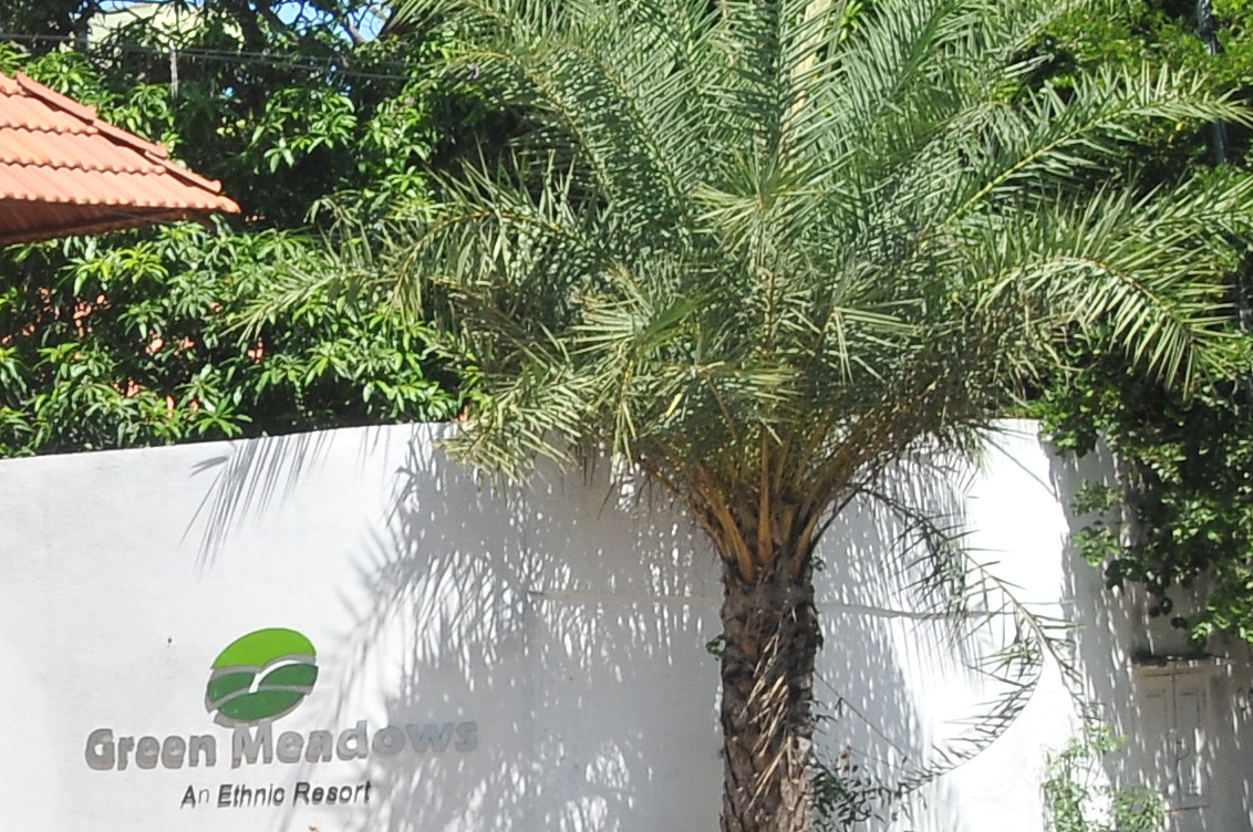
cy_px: 540
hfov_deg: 14.3
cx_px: -1058
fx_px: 4346
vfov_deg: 10.9
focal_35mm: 125
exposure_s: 1/180
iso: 200
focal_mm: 22
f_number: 11
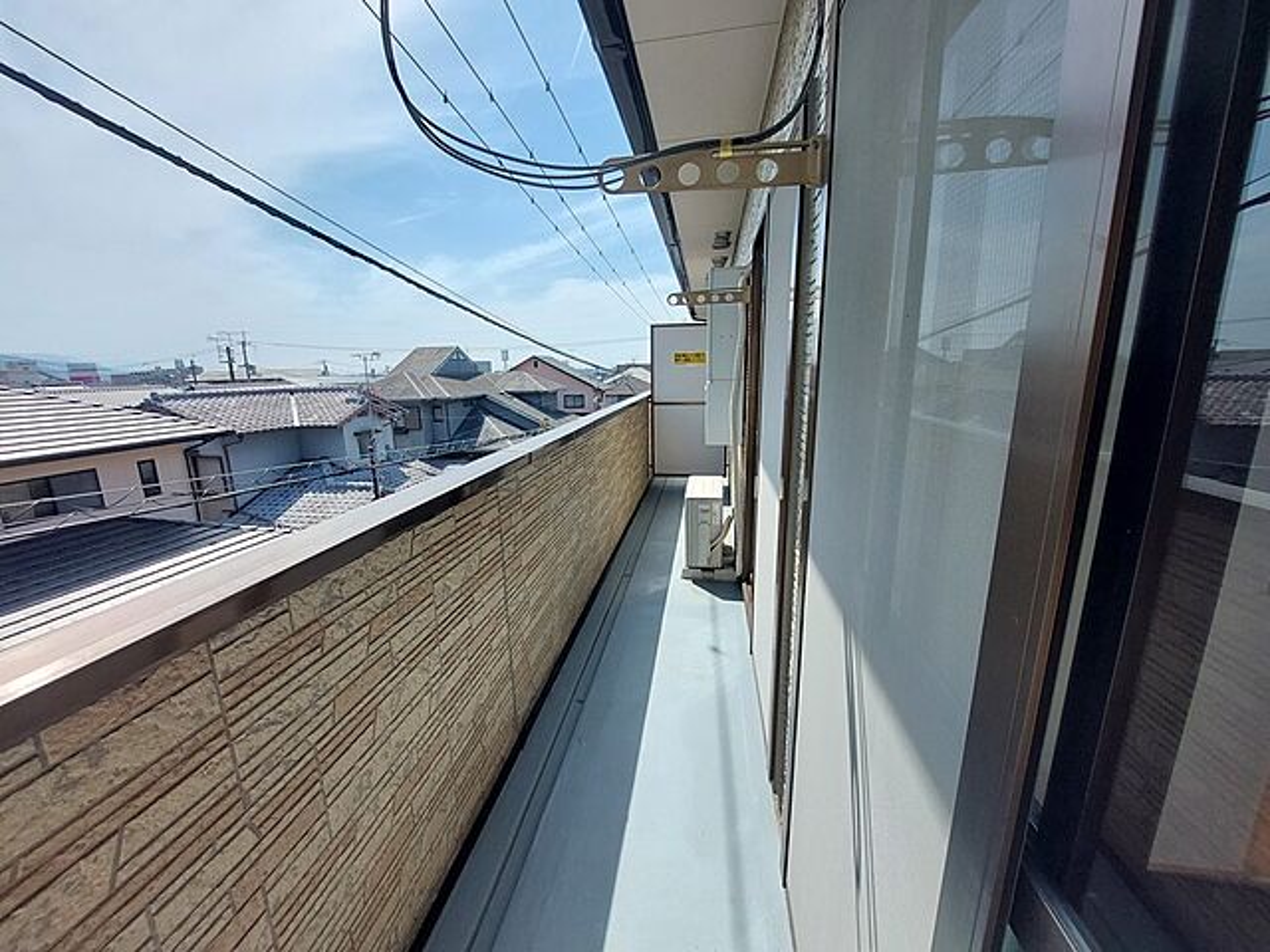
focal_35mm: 13
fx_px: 477
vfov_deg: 89.9
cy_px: 476
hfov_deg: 106.2
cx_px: 635
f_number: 2.2
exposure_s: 1/1131
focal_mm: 1.74
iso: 50
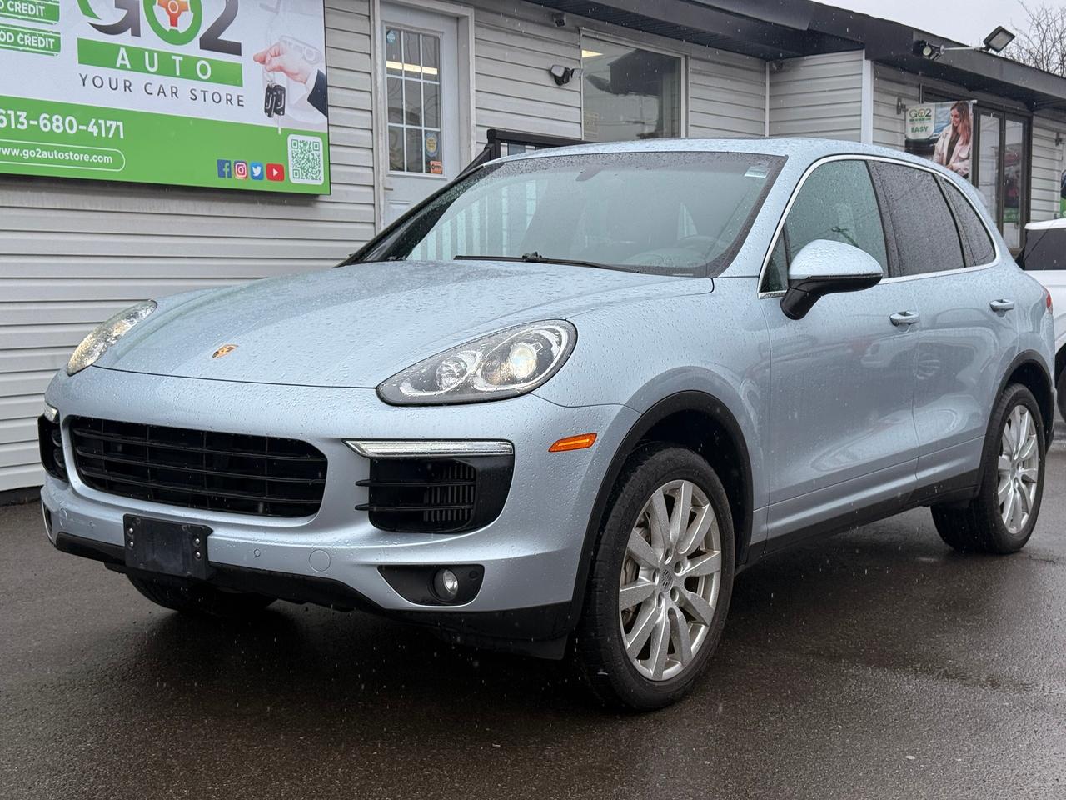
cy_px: 400
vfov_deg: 30.3
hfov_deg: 39.7
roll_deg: +0.0
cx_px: 533
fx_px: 1478
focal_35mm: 48
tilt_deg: -5.6
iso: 64
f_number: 1.78
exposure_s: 1/1264
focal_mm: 6.76
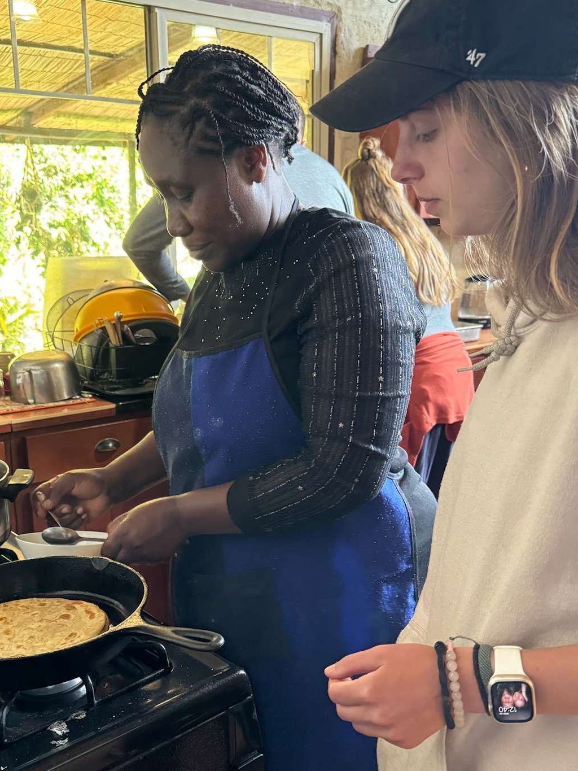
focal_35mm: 36
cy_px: 455
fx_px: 801
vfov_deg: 51.1
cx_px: 278
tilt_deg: -16.1
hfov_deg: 39.7
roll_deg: -0.1
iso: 640
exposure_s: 1/60
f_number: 1.78
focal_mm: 6.76
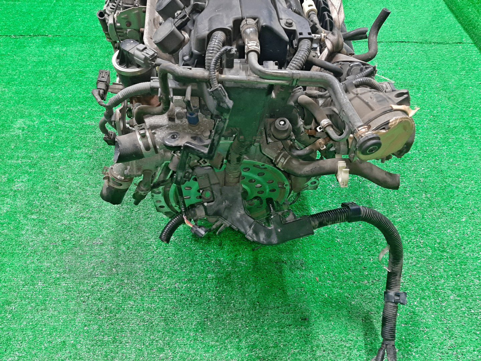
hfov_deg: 67.3
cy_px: 180
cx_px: 240
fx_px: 361
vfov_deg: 53.1
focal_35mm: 26
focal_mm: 3.93
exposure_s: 1/33
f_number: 1.7
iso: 175
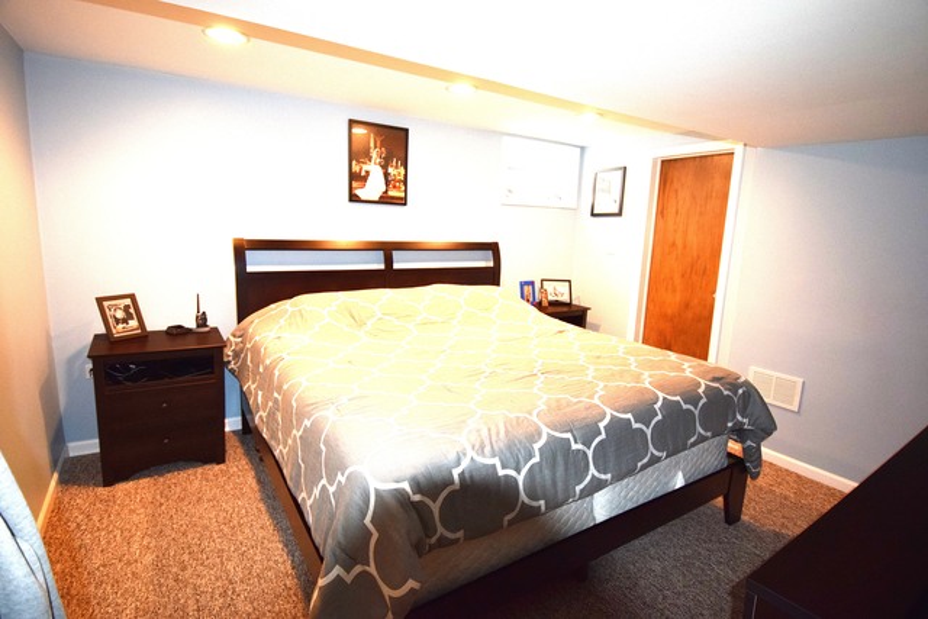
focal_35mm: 18
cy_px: 310
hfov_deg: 90.0
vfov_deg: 67.4
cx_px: 464
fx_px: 464
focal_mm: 12
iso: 1600
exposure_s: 1/60
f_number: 3.8
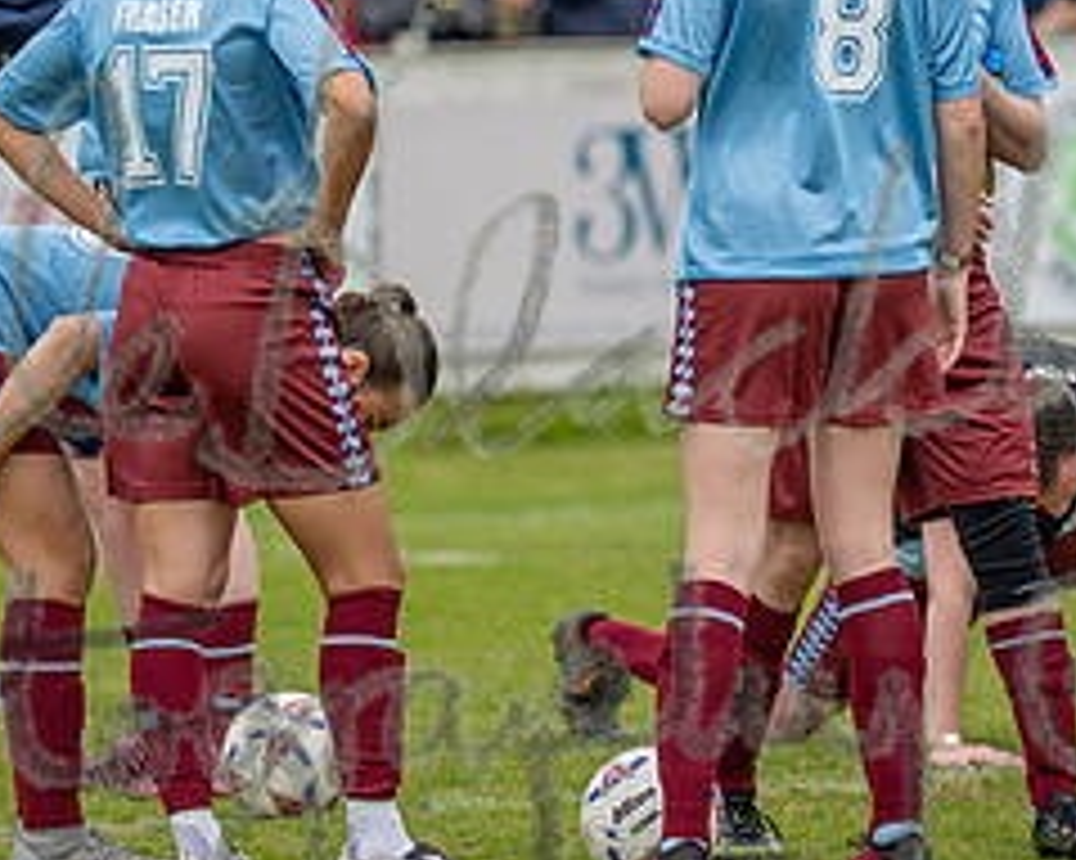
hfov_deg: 2.6
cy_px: 194
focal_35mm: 735
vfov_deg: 2.1
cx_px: 959
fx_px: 23397
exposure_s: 1/1250
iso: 125
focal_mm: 185
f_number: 2.8
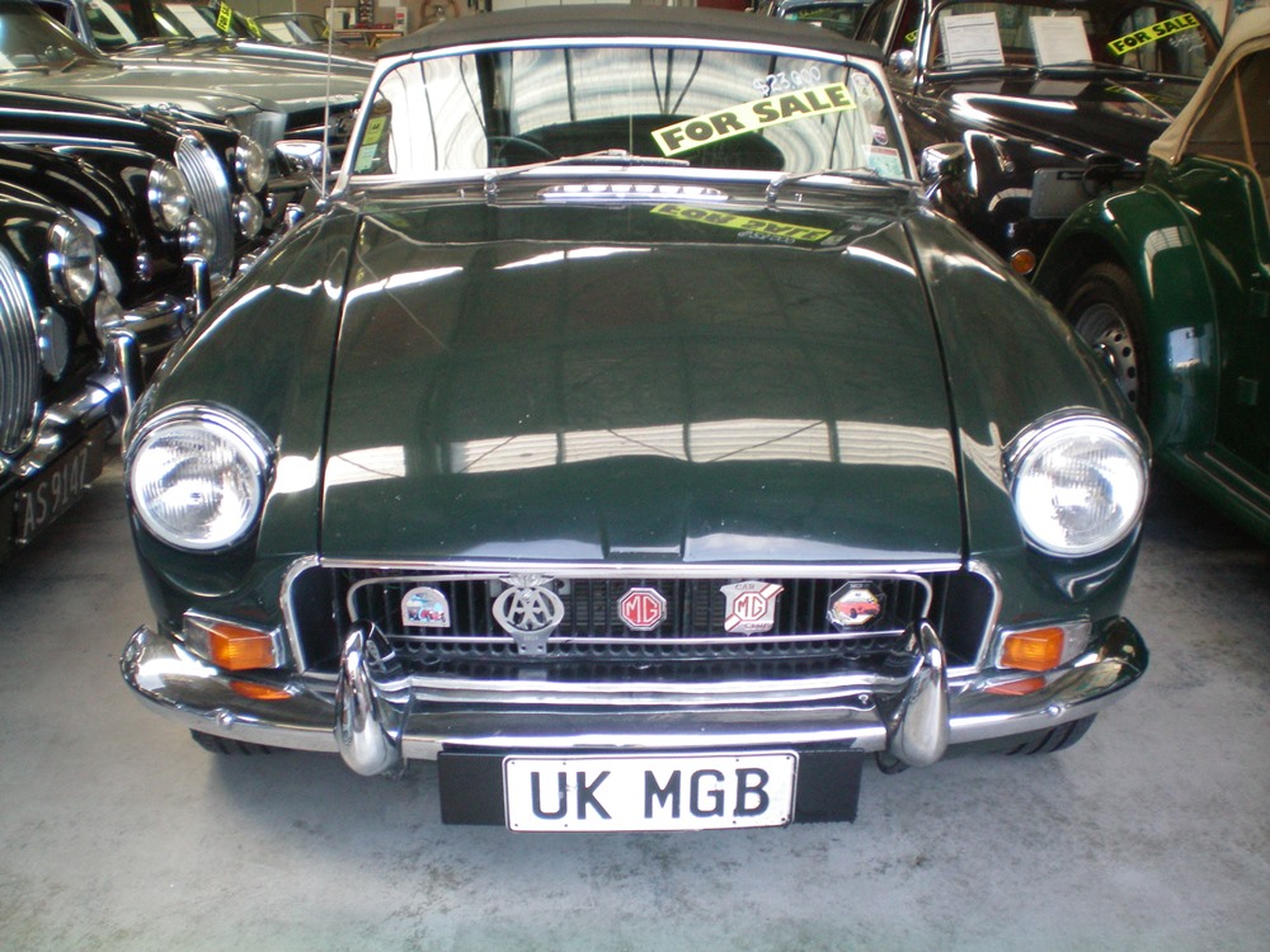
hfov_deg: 49.0
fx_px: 1394
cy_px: 476
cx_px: 635
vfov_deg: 37.7
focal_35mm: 38
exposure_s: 1/60
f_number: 3.1
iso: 125
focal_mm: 6.3
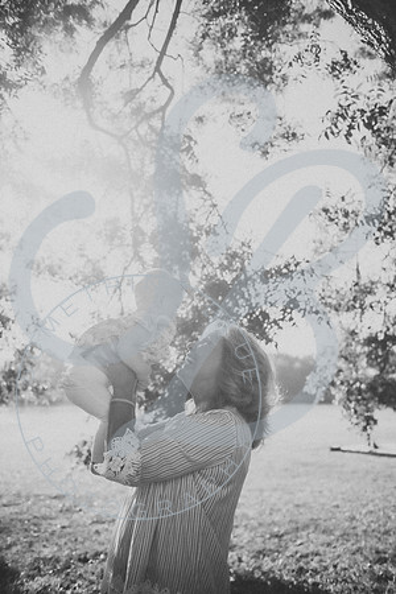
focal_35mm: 32
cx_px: 198
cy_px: 297
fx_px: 528
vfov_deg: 58.7
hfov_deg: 41.1
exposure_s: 1/1000
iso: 100
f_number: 2.8
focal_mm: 32
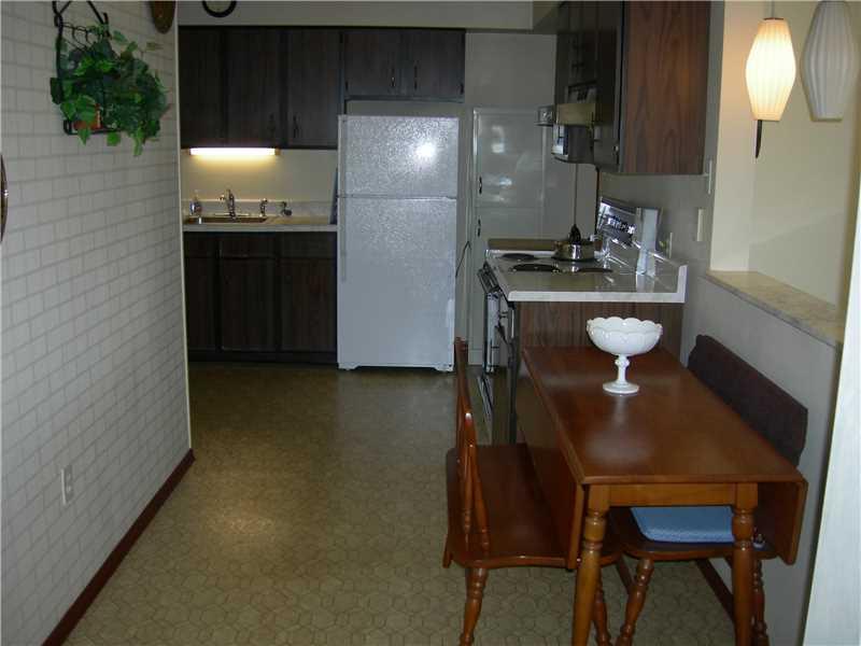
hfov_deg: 51.4
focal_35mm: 36
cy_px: 323
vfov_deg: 39.7
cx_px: 430
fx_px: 895
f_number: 2.7
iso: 64
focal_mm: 7.5
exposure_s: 1/60.1
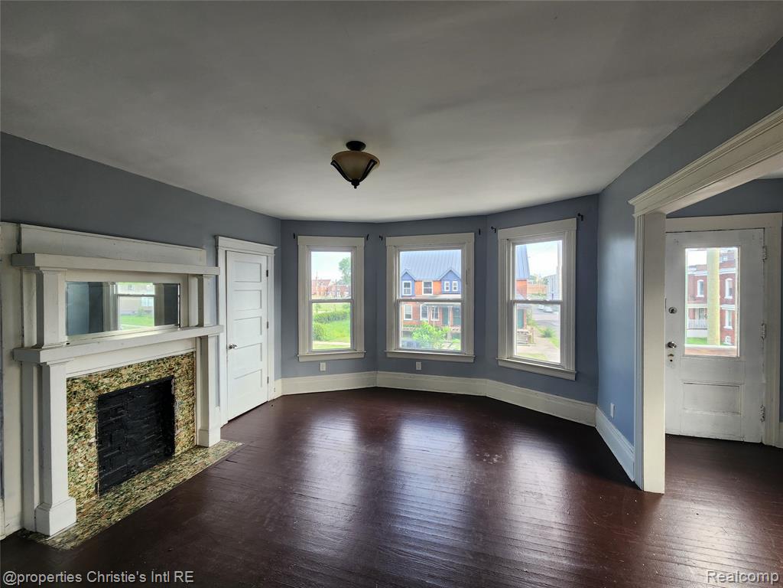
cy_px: 294
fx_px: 294
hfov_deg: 106.2
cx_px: 392
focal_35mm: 13
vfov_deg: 89.9
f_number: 2.2
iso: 64
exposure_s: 1/60
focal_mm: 2.2
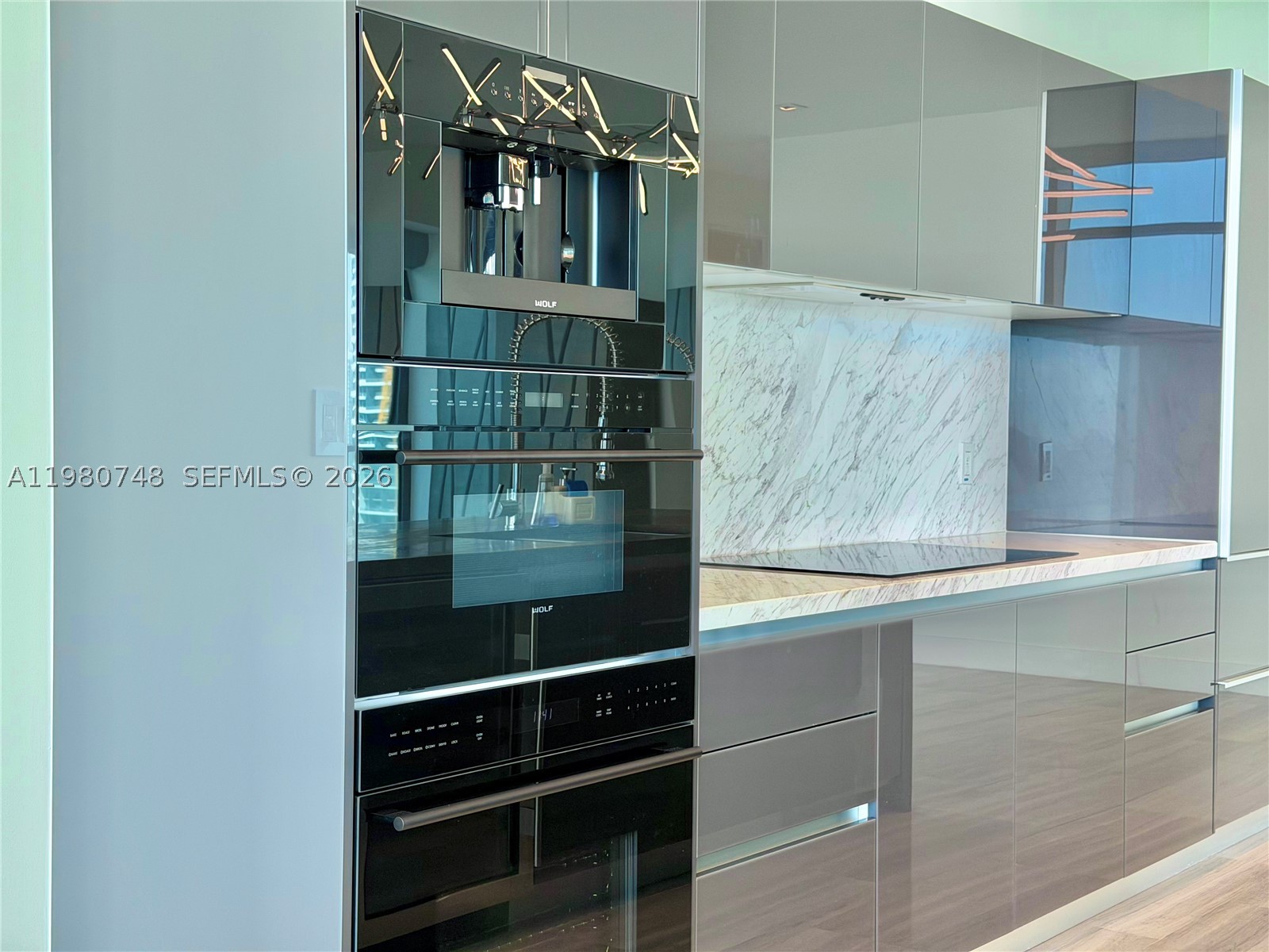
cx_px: 634
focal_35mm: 48
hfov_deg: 39.7
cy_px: 476
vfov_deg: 30.3
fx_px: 1760
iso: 80
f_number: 1.78
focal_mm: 6.76
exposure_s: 1/120
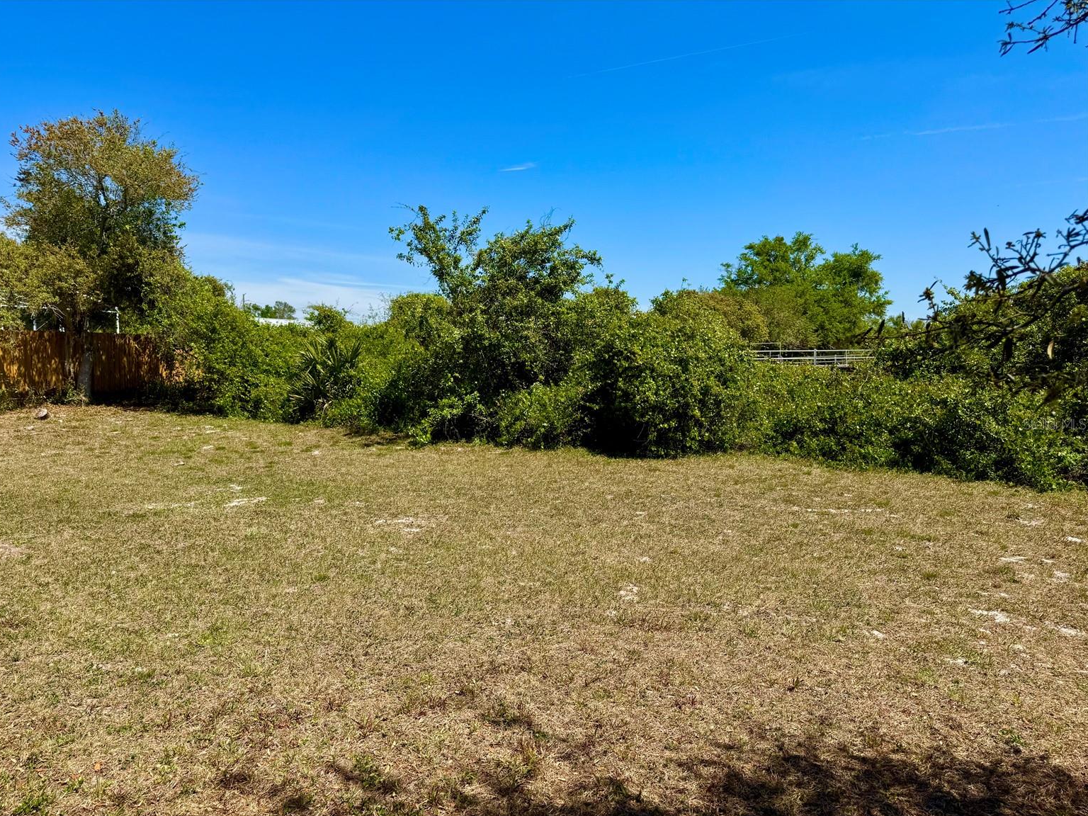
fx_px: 786
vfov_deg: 54.9
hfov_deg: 69.4
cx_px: 523
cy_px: 424
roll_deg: +0.3
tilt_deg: -4.7
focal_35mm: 25
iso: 80
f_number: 1.78
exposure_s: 1/4310
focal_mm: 6.76
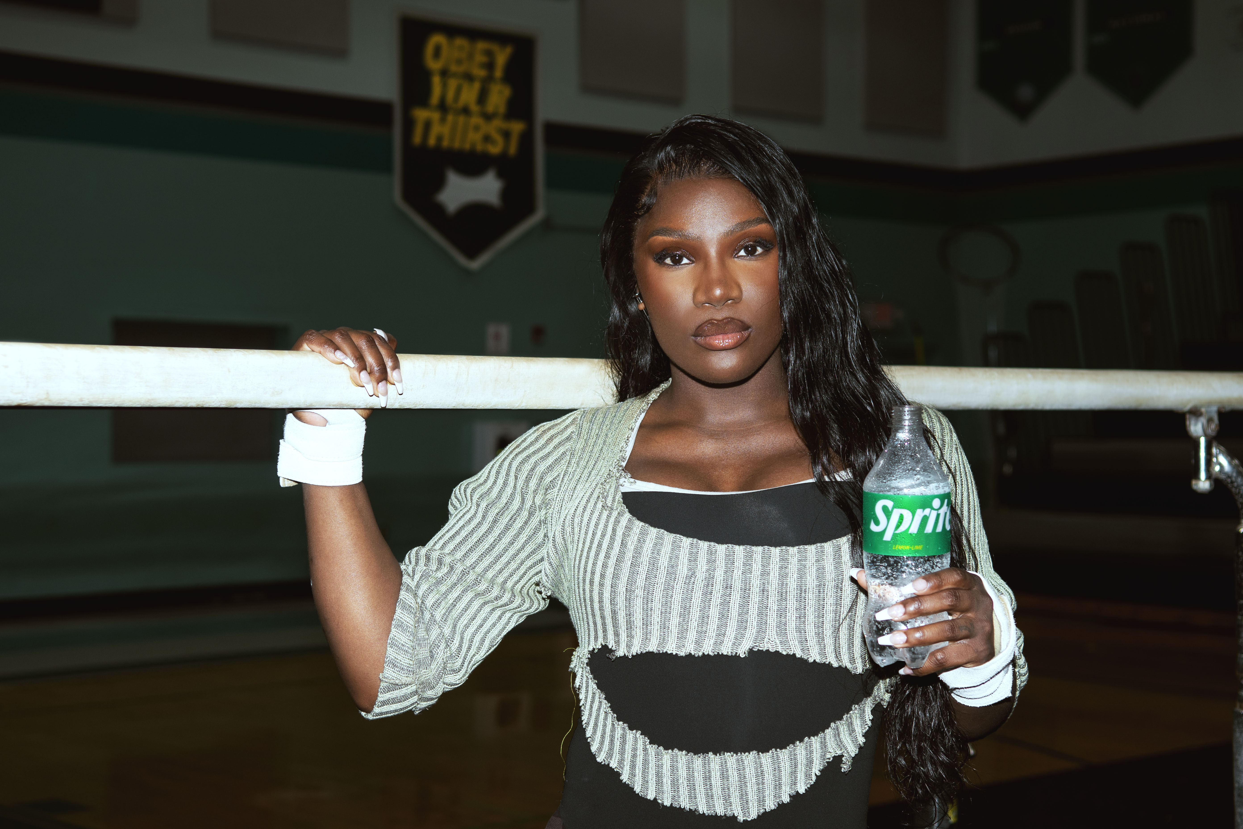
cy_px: 414
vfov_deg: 23.8
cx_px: 622
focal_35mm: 57
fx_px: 1968
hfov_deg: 35.1
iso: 125
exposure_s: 1/160
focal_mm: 38
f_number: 3.5
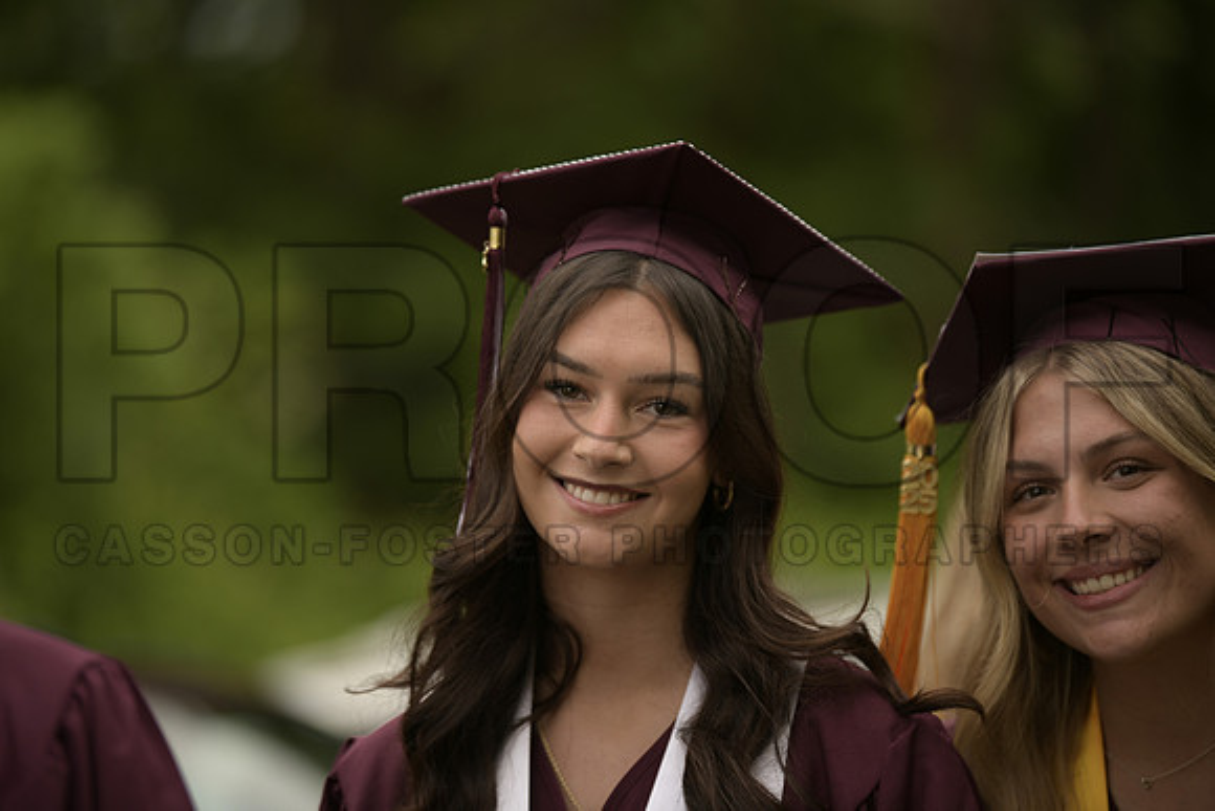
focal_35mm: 165
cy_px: 406
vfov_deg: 8.3
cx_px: 608
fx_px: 5570
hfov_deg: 12.4
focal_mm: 165
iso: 200
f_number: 2.8
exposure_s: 1/250
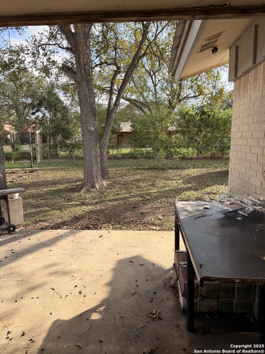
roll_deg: +1.1
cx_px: 132
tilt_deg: -9.5
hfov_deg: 56.8
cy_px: 177
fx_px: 245
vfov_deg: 71.6
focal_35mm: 24
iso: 80
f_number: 1.78
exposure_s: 1/1585
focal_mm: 6.76
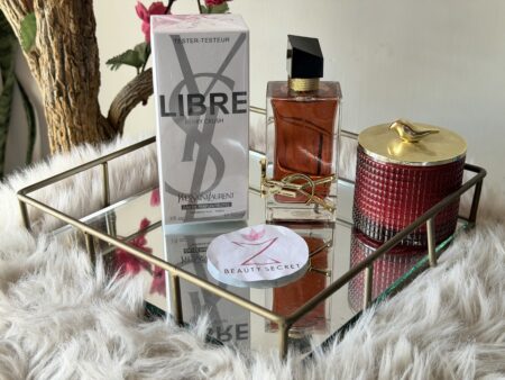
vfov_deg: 30.3
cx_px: 252
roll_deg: +1.6
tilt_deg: -25.5
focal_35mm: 48
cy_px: 190
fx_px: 701
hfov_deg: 39.6
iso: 100
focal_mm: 6.76
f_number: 1.78
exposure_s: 1/62
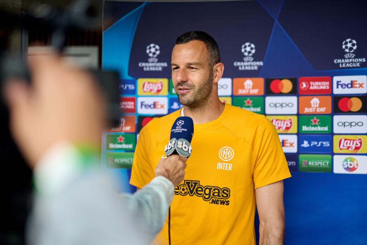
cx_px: 184
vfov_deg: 27.0
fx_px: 510
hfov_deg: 39.6
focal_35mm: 50
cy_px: 122
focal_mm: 50
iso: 160
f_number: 1.4
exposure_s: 1/1000
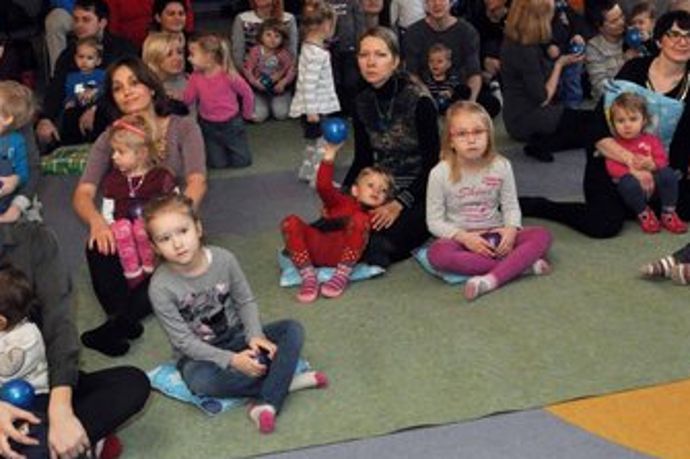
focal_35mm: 64
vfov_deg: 21.0
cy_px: 99
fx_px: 1226
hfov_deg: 30.7
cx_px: 550
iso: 1250
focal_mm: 22
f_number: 13
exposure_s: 1/60
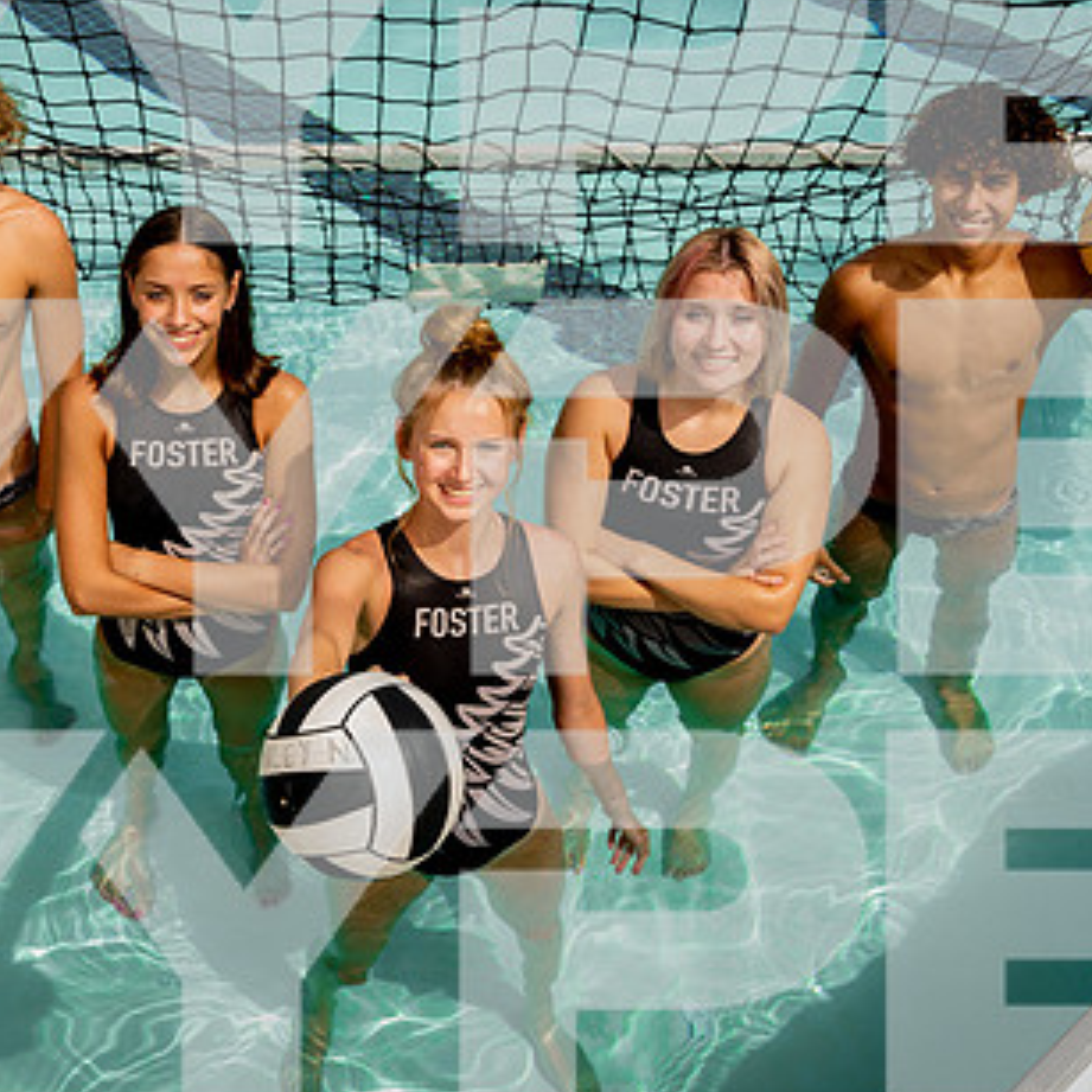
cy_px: 489
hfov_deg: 32.0
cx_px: 402
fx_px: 1892
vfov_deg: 32.2
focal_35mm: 53
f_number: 8
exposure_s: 1/250
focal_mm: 33
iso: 50
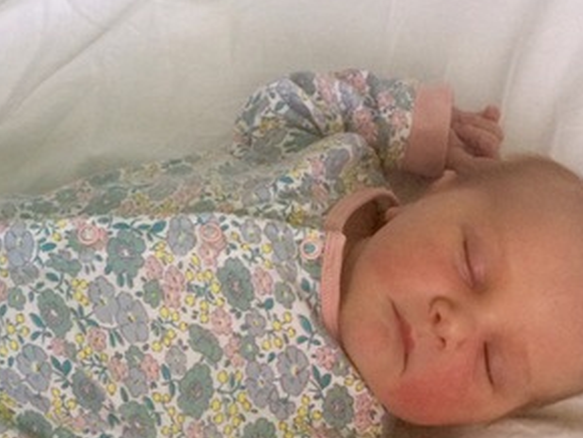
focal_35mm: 60
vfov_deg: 24.0
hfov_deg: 31.4
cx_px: 129
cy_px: 356
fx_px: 1011
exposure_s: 1/33
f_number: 2.2
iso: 80
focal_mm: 4.15
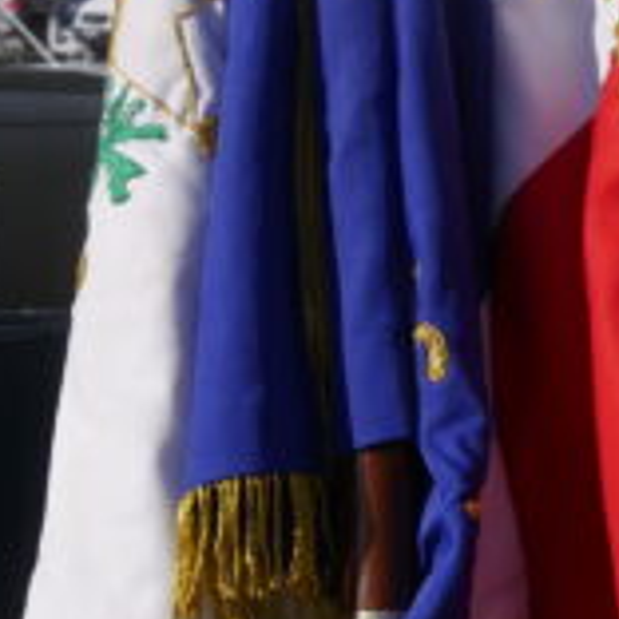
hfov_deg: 6.1
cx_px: 1305
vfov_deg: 6.3
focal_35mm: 278
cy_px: -121
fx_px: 5624
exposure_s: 1/500
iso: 200
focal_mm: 32
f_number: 9
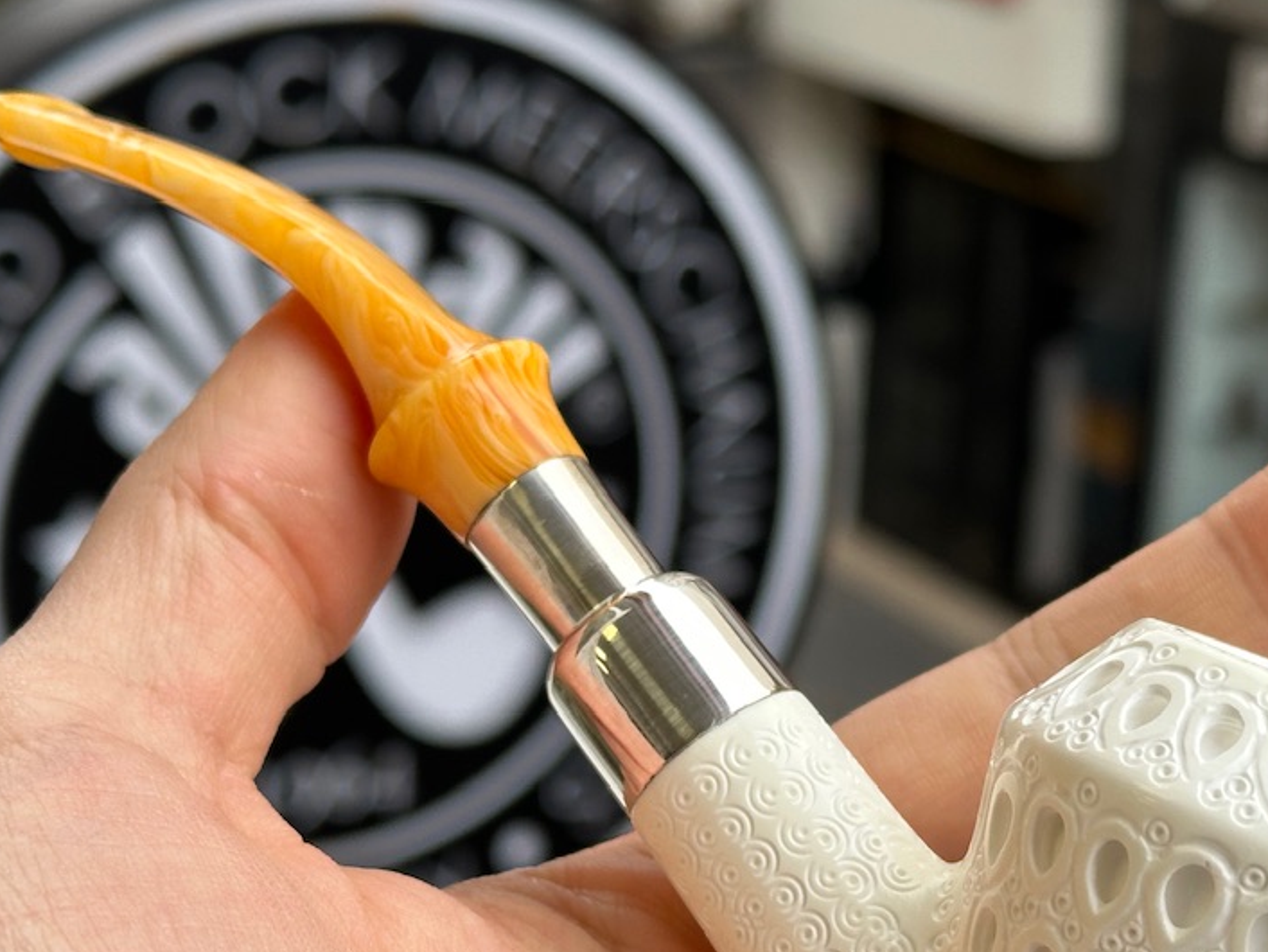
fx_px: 3188
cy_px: 560
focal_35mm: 87
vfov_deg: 17.0
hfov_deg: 22.4
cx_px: 828
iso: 50
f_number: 1.78
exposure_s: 1/231
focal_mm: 6.86
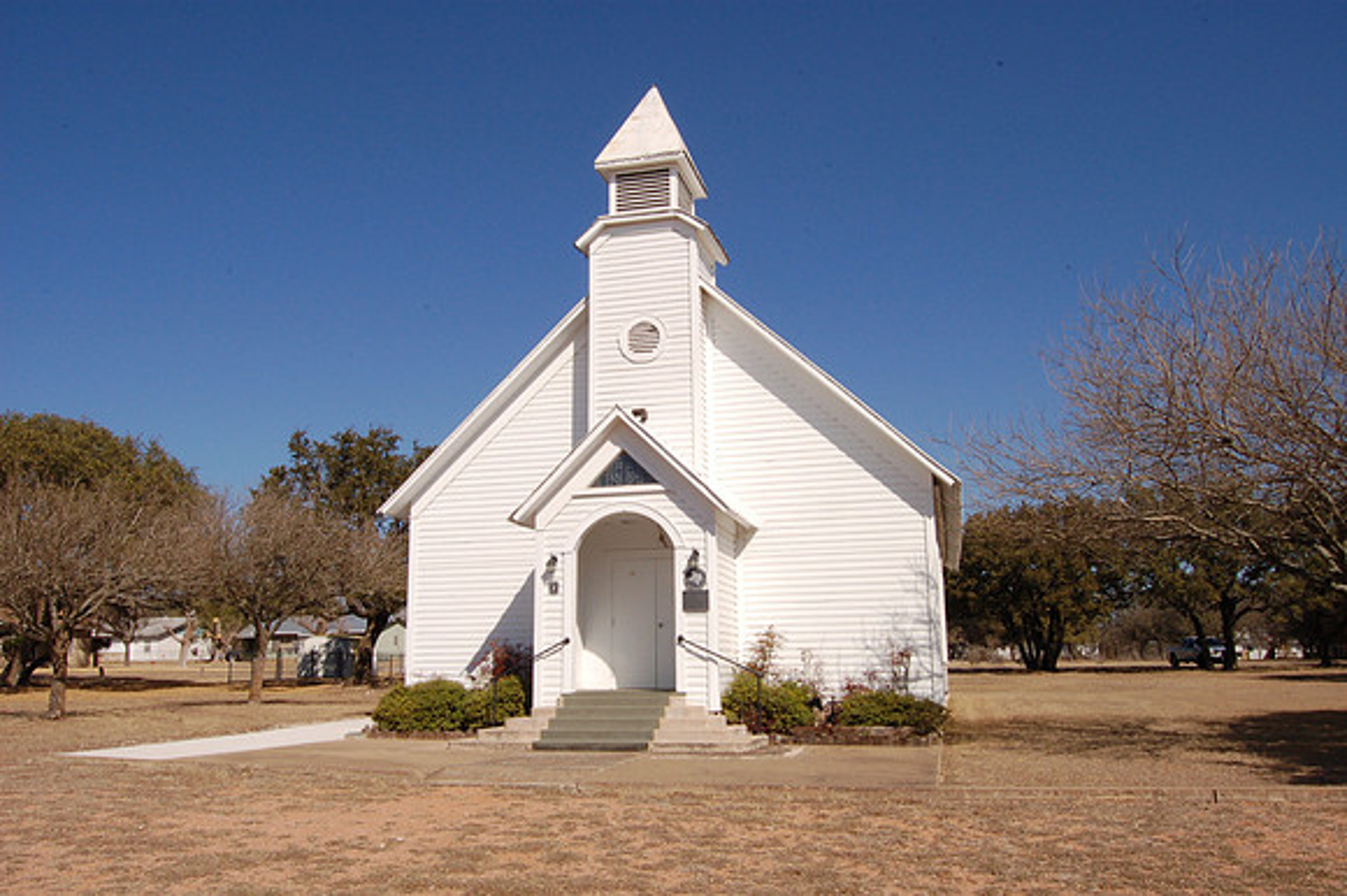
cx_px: 674
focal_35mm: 27
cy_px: 448
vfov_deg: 47.9
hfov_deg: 67.4
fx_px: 1010
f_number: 22
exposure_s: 1/160
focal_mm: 18
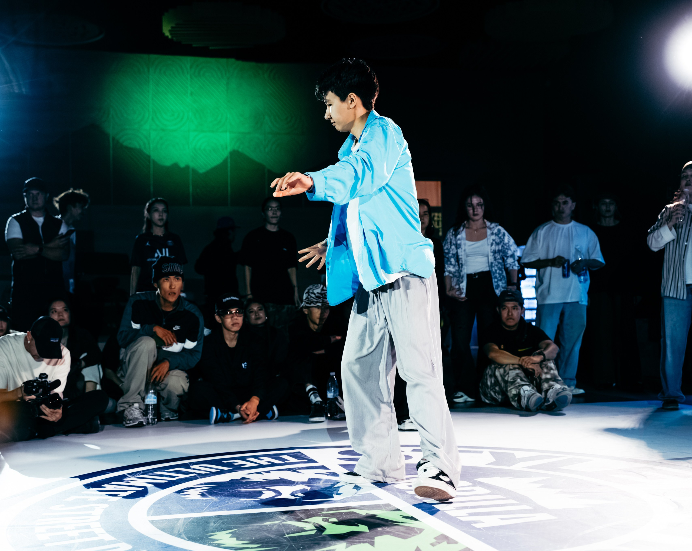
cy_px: 292
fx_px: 1022
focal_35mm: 50
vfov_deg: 30.2
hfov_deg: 37.4
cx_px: 324
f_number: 2.8
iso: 3200
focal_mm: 42
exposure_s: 1/800
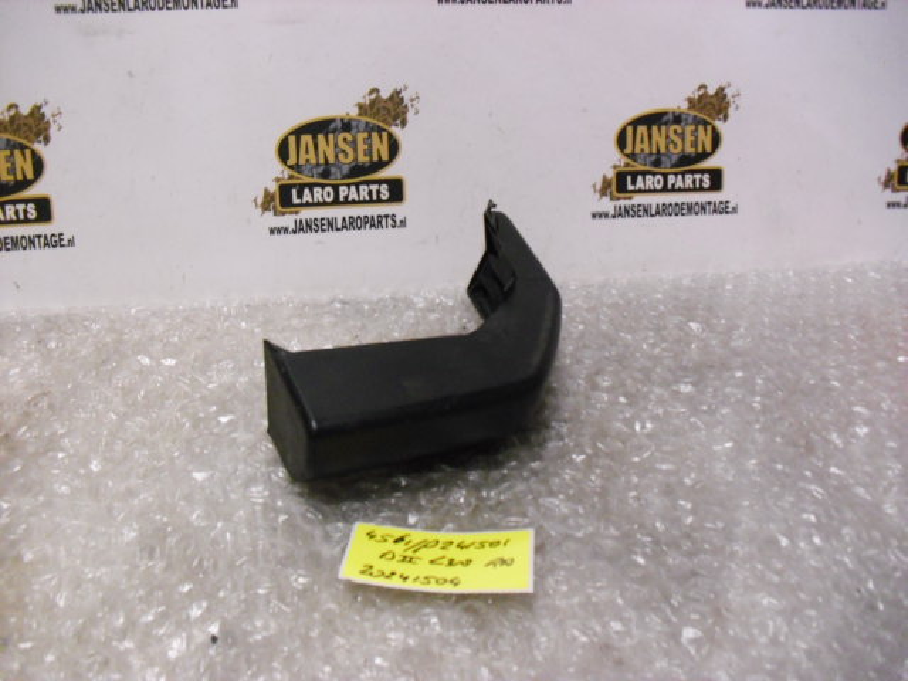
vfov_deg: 39.7
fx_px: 944
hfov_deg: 51.4
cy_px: 340
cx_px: 454
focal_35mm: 36
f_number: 3.1
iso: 400
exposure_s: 1/100
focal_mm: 6.3
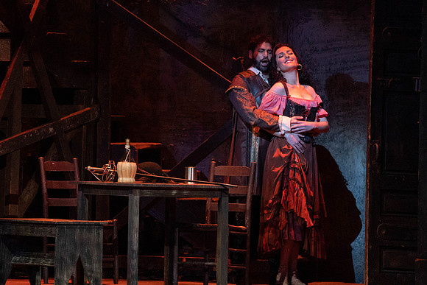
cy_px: 70
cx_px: 104
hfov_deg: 6.8
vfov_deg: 4.5
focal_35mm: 302
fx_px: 3588
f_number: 6.3
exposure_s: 1/250
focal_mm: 200
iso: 6400
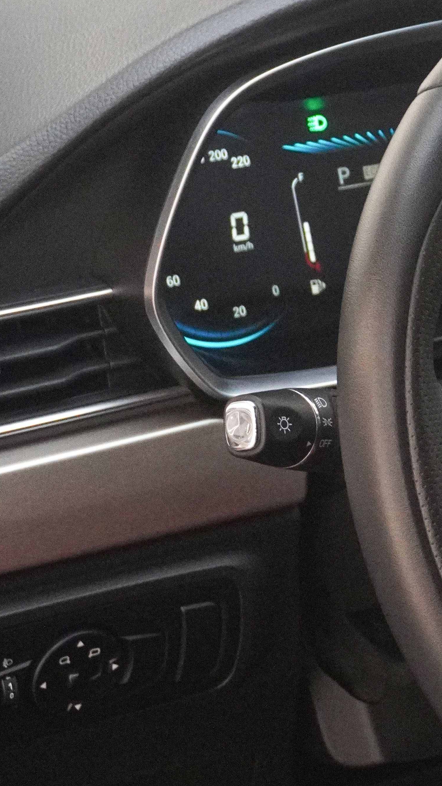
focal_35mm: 123
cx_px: 750
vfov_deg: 17.4
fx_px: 2566
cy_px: 451
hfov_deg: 9.4
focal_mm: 35
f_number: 6.3
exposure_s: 1/80
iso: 6400
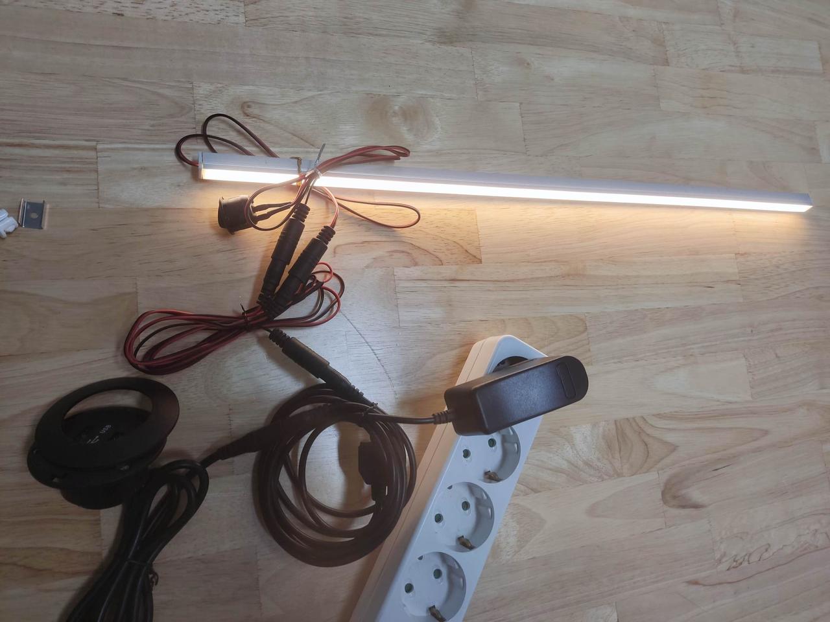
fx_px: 599
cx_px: 415
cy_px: 311
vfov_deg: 54.9
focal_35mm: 25
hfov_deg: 69.4
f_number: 1.79
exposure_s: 1/60
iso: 62
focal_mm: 4.71
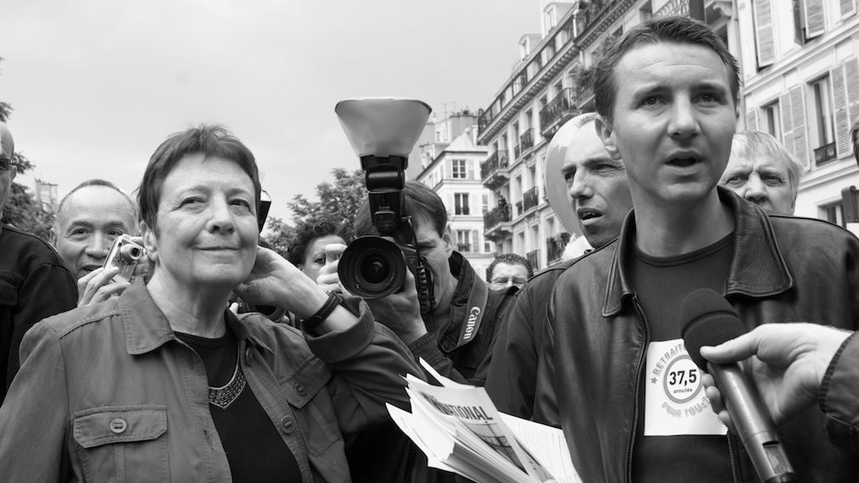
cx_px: 435
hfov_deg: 56.6
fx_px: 797
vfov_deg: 33.7
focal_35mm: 35
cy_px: 257
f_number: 5
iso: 200
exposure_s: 1/100
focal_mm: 22
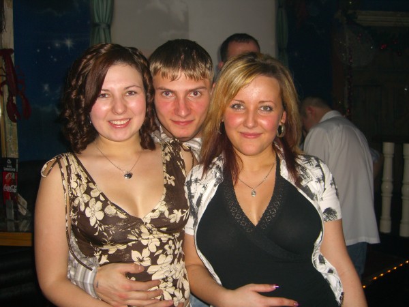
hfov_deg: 49.0
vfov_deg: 37.7
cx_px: 204
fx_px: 449
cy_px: 154
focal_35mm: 38
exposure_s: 1/60
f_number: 2.8
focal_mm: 7.9
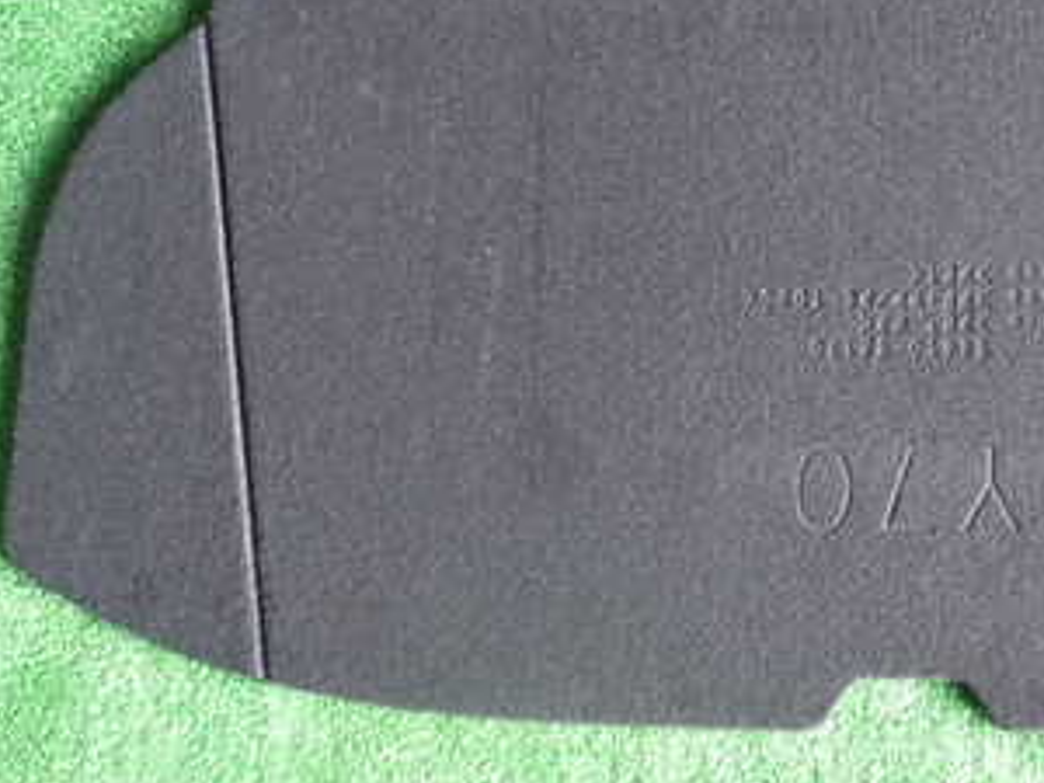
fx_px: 1810
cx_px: 922
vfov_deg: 24.3
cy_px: 237
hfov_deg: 30.9
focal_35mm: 60
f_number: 2.3
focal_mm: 5.4
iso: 200
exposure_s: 1/30
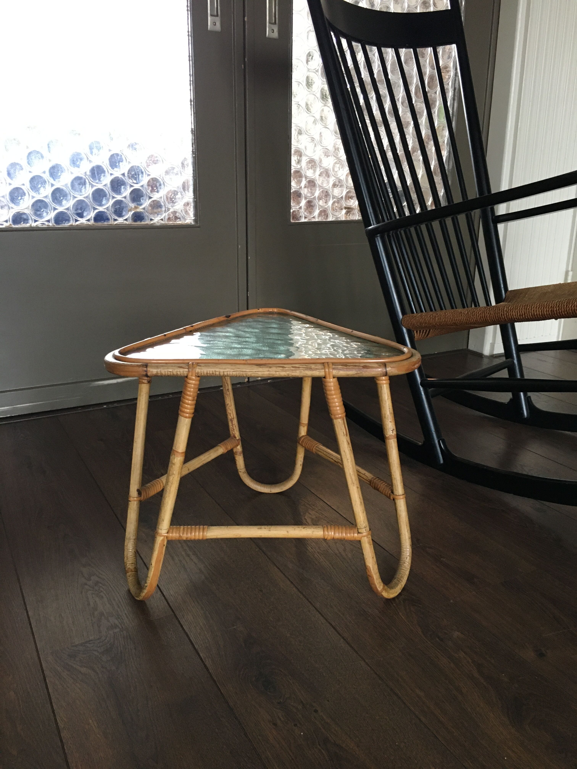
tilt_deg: -16.2
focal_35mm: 29
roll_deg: -1.1
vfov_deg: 61.7
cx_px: 288
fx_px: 645
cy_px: 384
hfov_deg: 48.2
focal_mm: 4.15
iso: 160
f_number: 2.2
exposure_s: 1/33
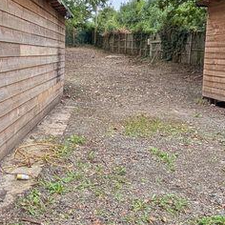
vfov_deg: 36.6
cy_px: 88
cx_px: 19
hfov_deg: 34.6
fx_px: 338
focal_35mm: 46
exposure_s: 1/603
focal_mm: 2.02
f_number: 1.7
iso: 42
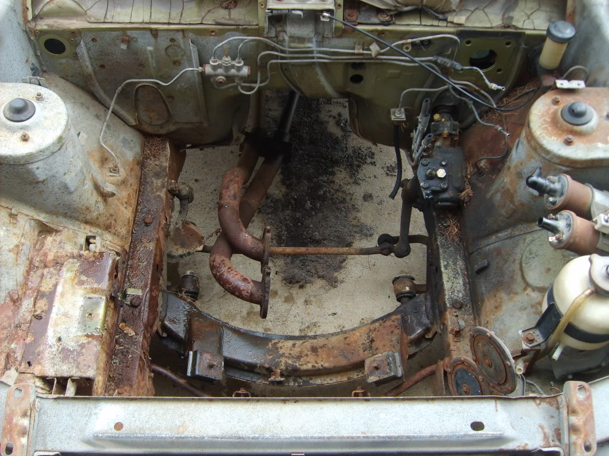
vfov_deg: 40.7
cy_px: 228
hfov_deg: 52.6
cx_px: 304
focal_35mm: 35
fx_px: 616
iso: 50
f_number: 2.8
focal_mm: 5.8
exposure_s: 1/125
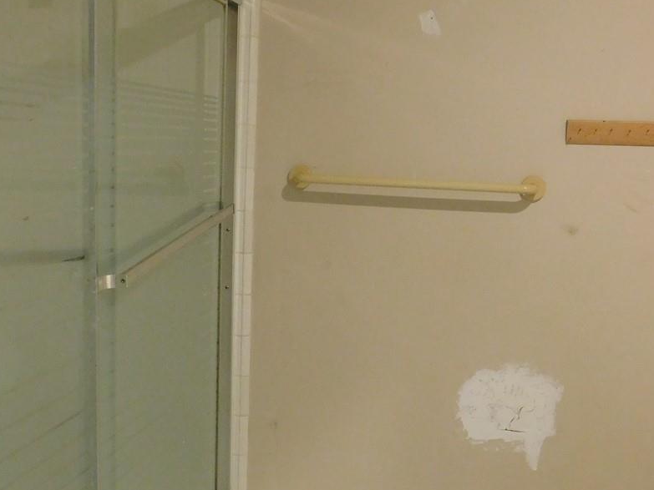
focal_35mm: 47
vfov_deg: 30.8
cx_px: 316
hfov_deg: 40.4
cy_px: 296
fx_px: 888
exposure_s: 1/25
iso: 400
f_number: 3
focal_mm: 4
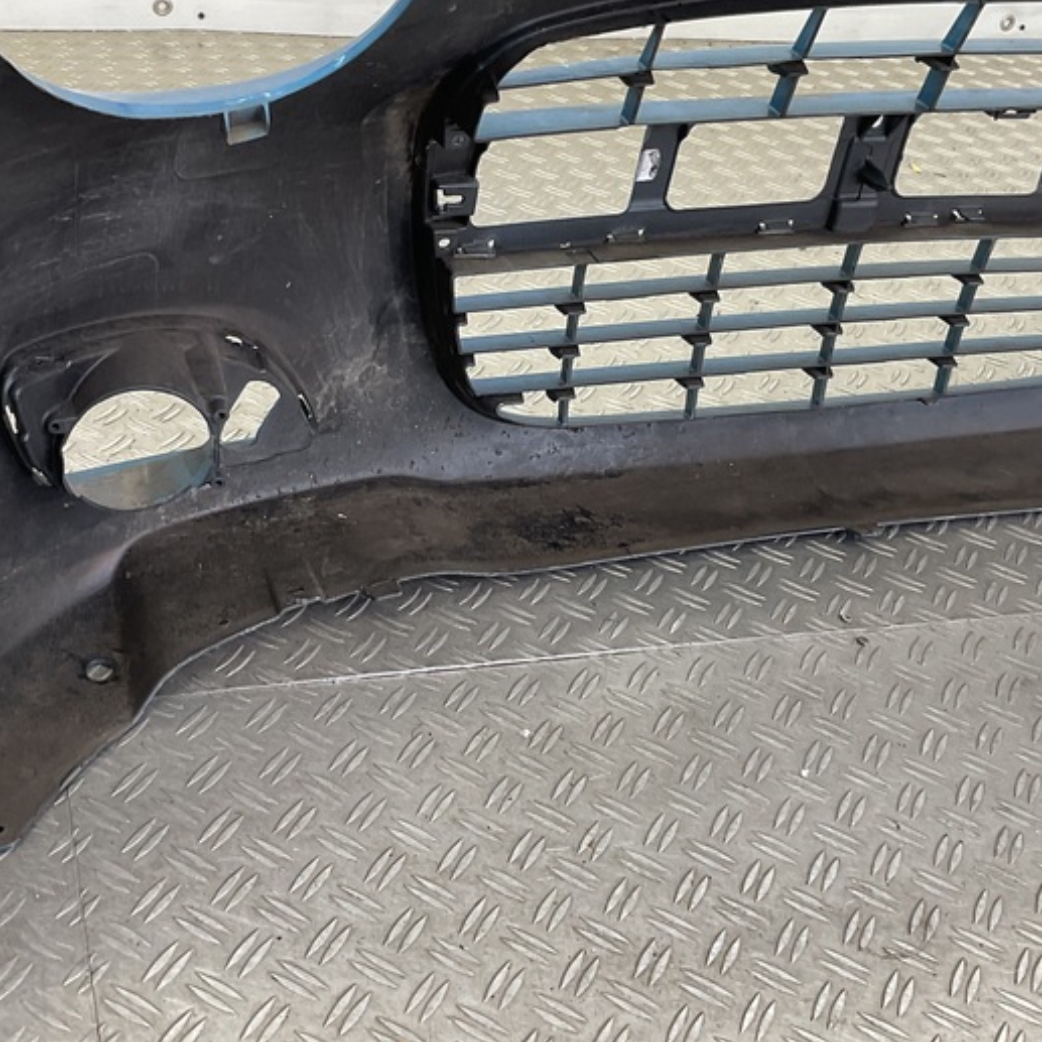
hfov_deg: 34.0
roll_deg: -11.1
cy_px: 367
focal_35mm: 50
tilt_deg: -30.6
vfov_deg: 33.8
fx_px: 1703
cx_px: 462
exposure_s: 1/100
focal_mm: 3
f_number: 1.8
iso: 32
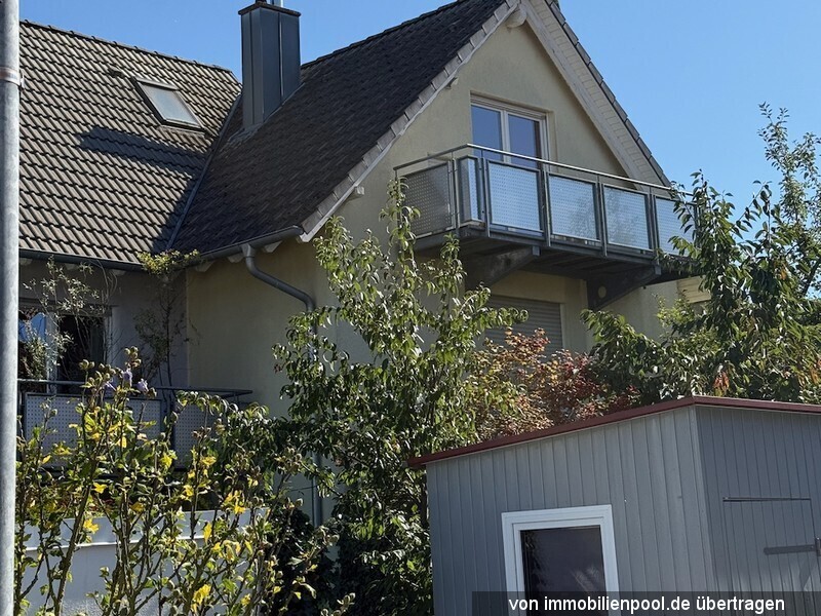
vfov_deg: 30.3
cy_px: 308
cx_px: 410
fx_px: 1138
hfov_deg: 39.7
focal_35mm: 48
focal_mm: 6.76
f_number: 1.78
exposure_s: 1/4098
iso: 64
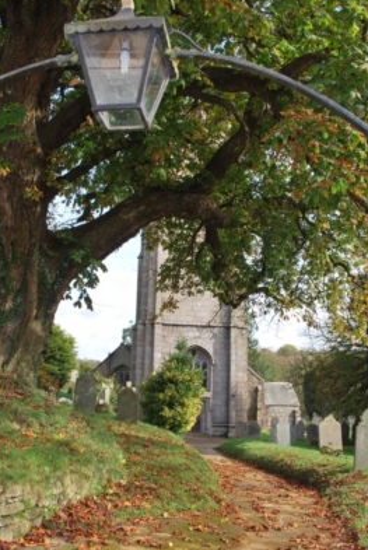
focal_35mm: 33
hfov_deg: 40.1
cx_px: 191
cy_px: 304
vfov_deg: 57.0
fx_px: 505
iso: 100
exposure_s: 1/200
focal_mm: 18
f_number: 5.6
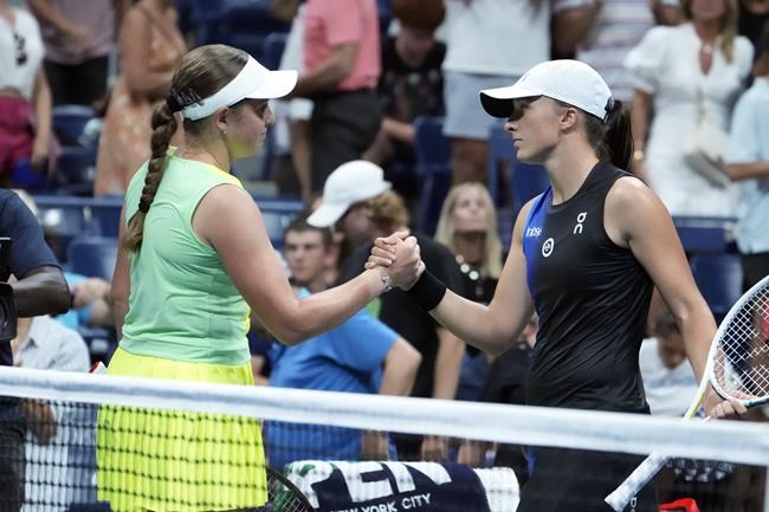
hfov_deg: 5.3
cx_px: 384
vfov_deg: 3.5
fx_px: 8286
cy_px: 256
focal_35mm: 388
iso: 12800
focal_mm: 259
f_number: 5.6
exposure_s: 1/1250
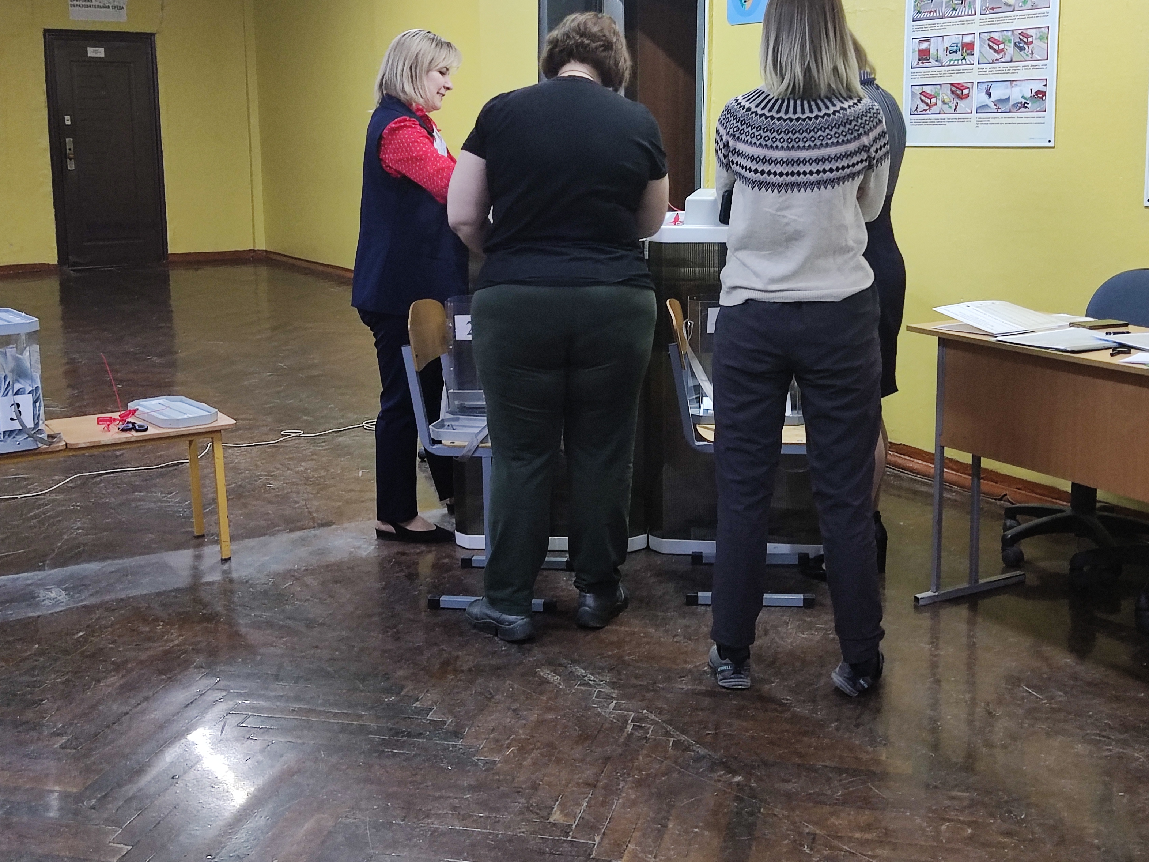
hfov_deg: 44.7
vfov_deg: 34.1
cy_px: 315
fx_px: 1394
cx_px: 639
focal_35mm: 42
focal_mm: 4.71
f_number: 1.79
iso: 628
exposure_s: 1/50
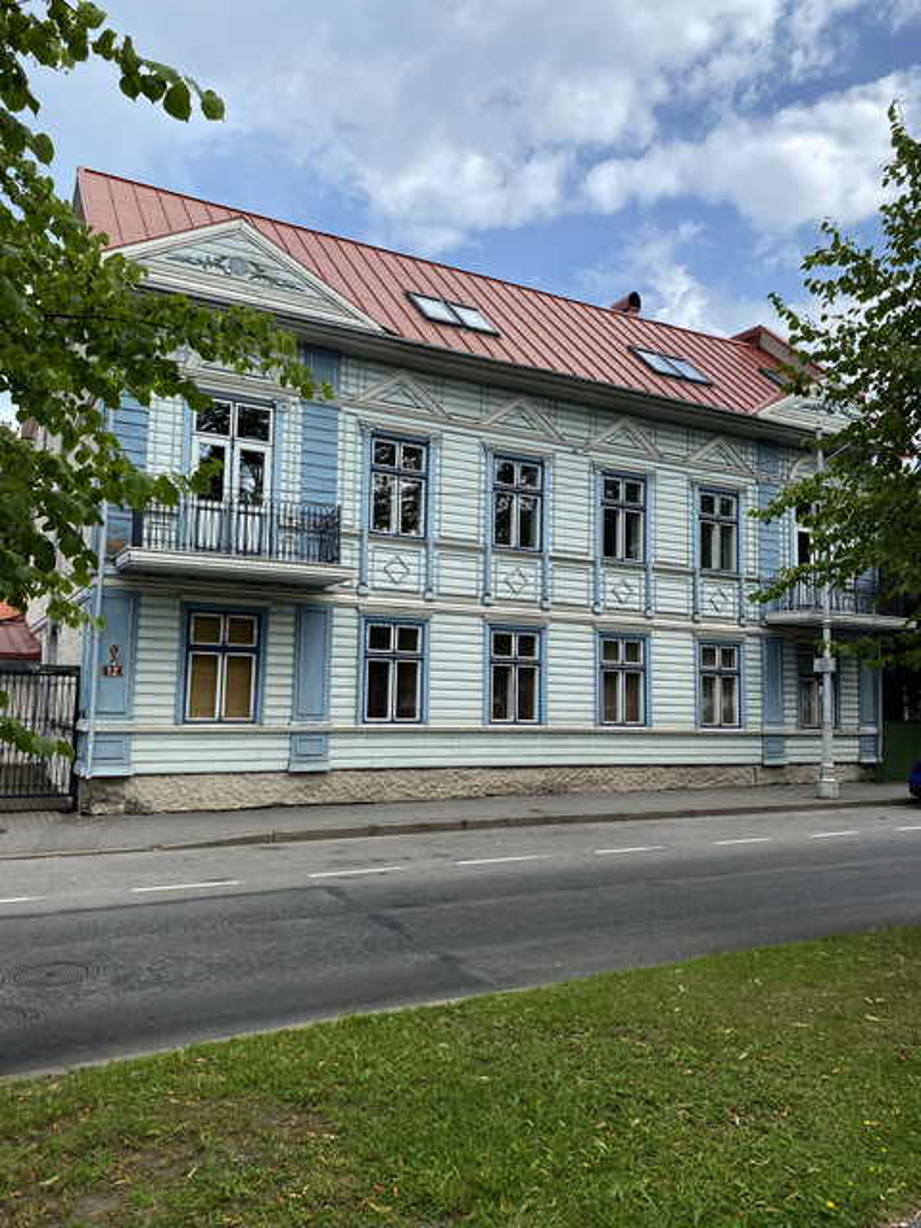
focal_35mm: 26
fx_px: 922
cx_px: 460
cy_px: 614
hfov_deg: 53.1
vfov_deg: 67.3
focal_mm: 4.25
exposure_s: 1/2028
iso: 32
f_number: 1.8
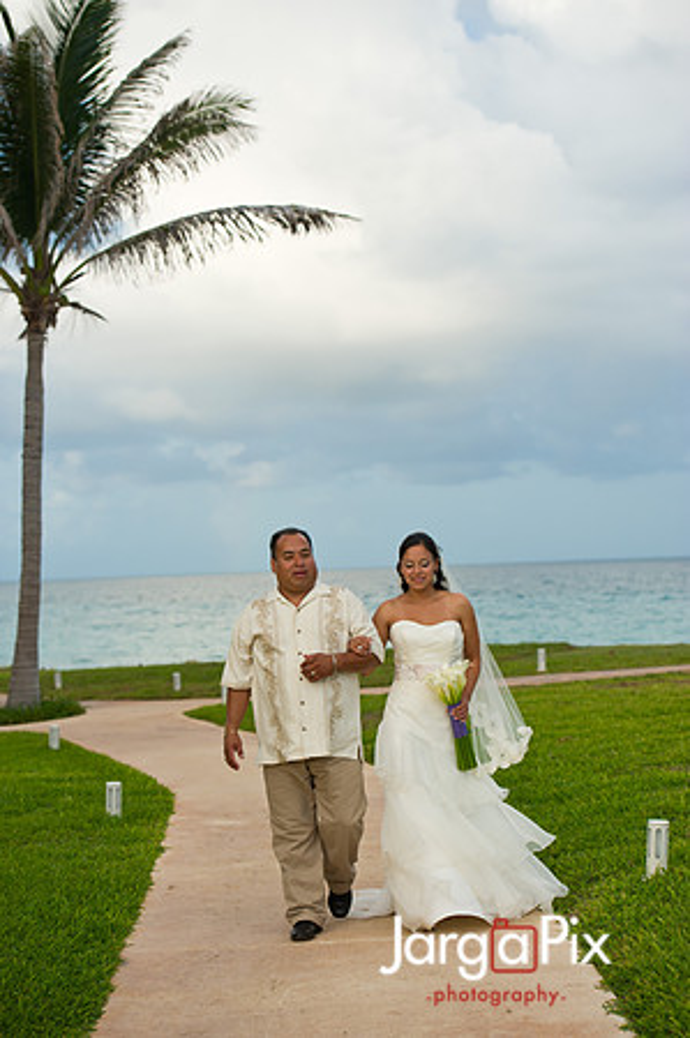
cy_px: 519
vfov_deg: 28.9
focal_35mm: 70
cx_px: 345
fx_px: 2017
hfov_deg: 19.4
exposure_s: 1/1000
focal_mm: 70
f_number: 4
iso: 200
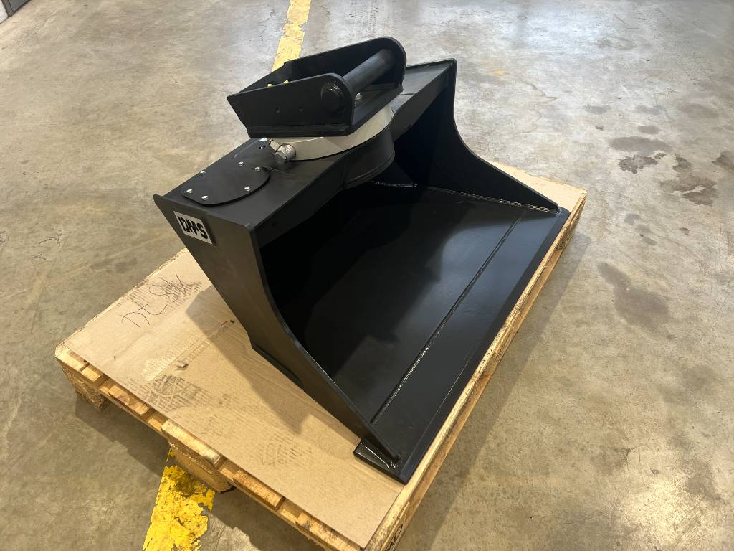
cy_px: 276
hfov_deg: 67.3
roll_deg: +0.2
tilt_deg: -44.8
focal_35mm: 26
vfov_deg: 53.1
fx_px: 551
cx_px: 367
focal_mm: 5.7
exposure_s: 1/121
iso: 80
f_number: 1.5
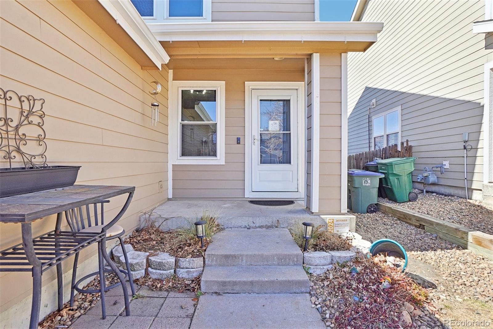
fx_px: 246
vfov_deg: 67.4
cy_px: 164
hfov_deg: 90.0
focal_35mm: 18
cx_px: 246
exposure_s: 1/60
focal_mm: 12
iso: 100
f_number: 8
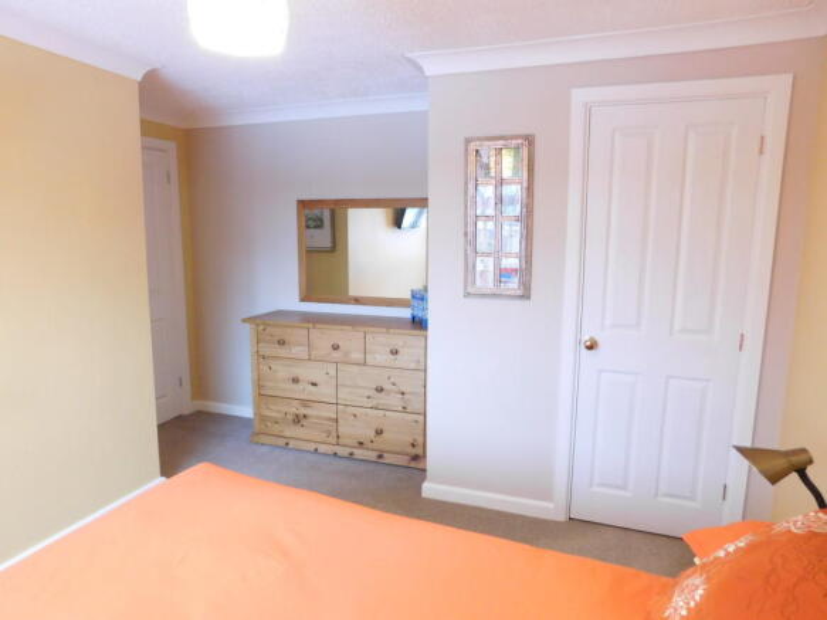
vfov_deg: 58.9
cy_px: 310
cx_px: 414
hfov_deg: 73.9
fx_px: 549
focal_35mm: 23
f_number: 3
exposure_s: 1/15
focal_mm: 4
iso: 400
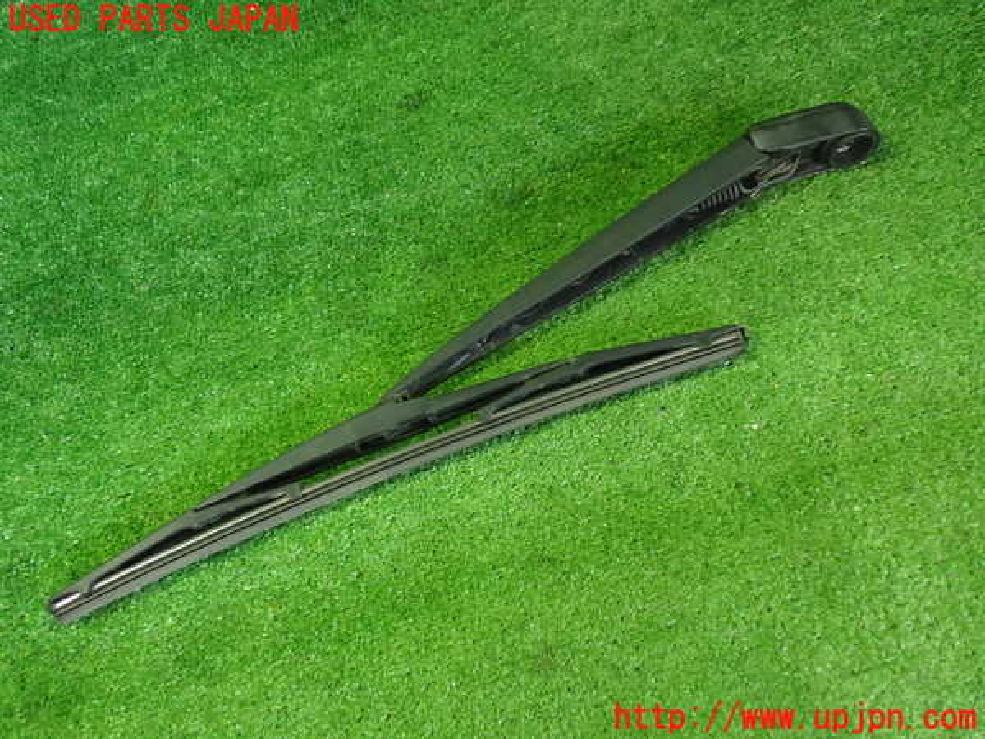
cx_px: 492
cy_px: 370
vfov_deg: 46.8
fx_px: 854
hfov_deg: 60.0
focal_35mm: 30
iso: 1000
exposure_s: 1/30
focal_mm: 5.4
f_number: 2.3
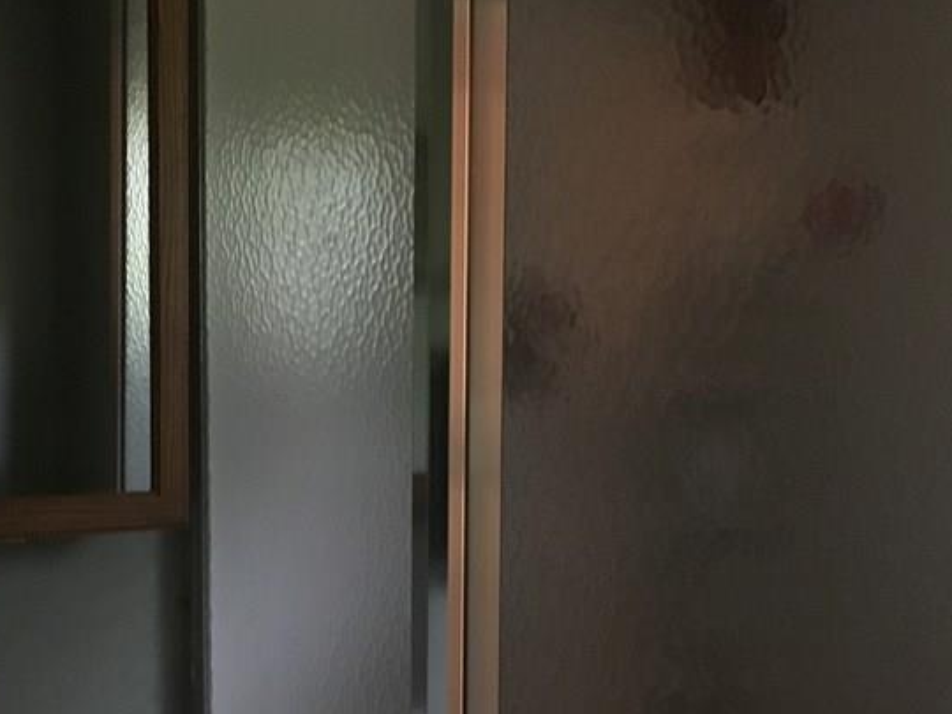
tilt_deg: -4.5
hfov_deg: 34.8
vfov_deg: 26.5
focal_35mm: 55
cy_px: 446
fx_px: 1513
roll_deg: -0.5
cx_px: 372
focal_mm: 4.15
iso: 640
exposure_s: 1/15
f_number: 2.2
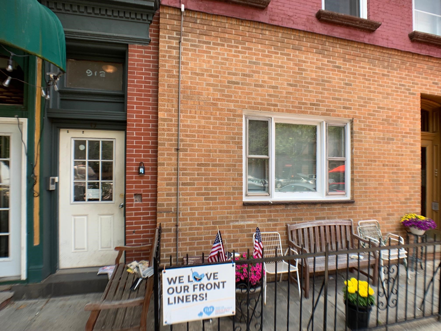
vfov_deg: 53.1
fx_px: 331
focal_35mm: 26
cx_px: 220
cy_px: 166
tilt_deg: +0.9
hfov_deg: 67.3
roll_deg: -0.2
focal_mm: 4.25
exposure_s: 1/260
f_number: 1.8
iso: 25
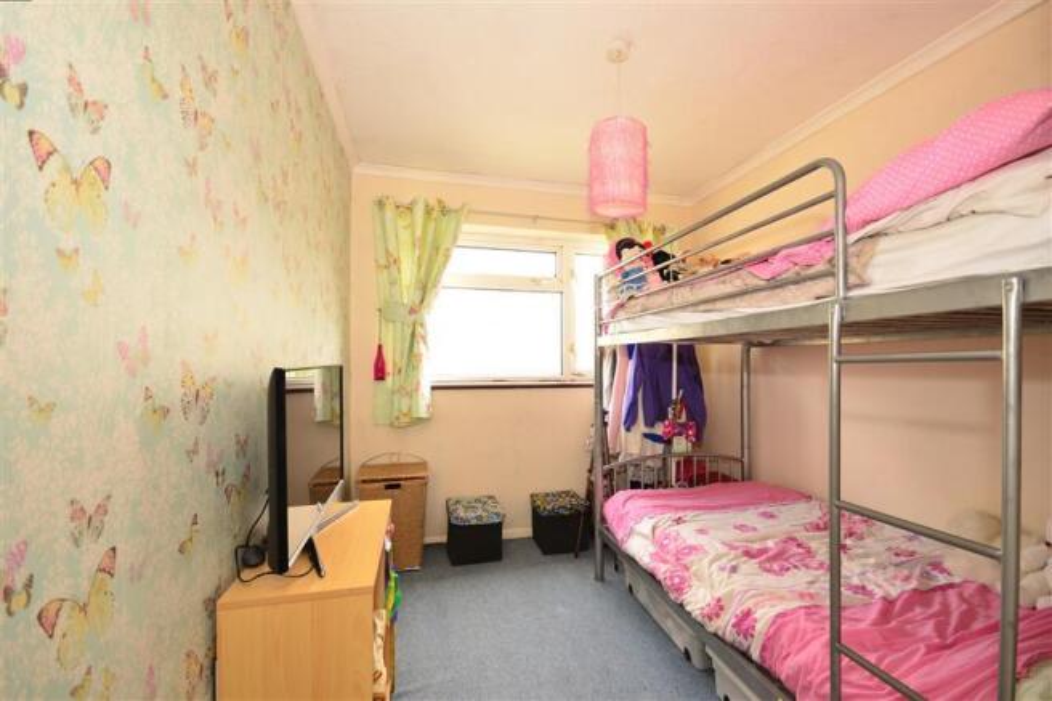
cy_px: 350
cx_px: 526
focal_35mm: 15
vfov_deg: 77.3
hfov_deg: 100.4
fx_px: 438
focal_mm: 10
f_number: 5.6
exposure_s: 1/25
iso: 400
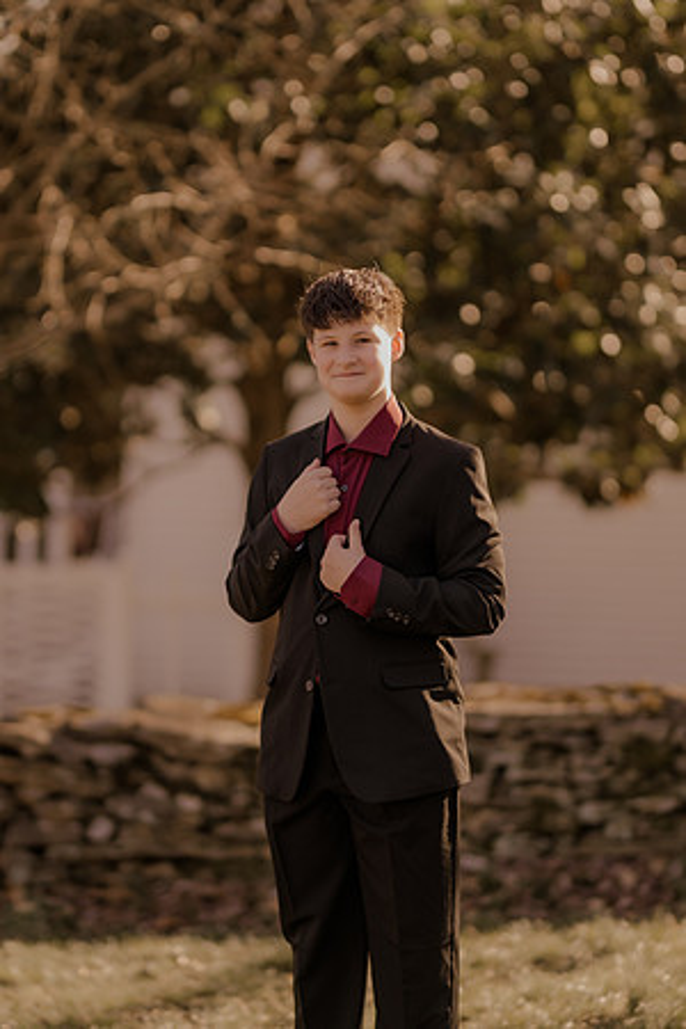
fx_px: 3630
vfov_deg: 16.1
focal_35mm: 127
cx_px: 343
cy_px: 514
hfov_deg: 10.8
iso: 200
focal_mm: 85
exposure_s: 1/2000
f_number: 1.4
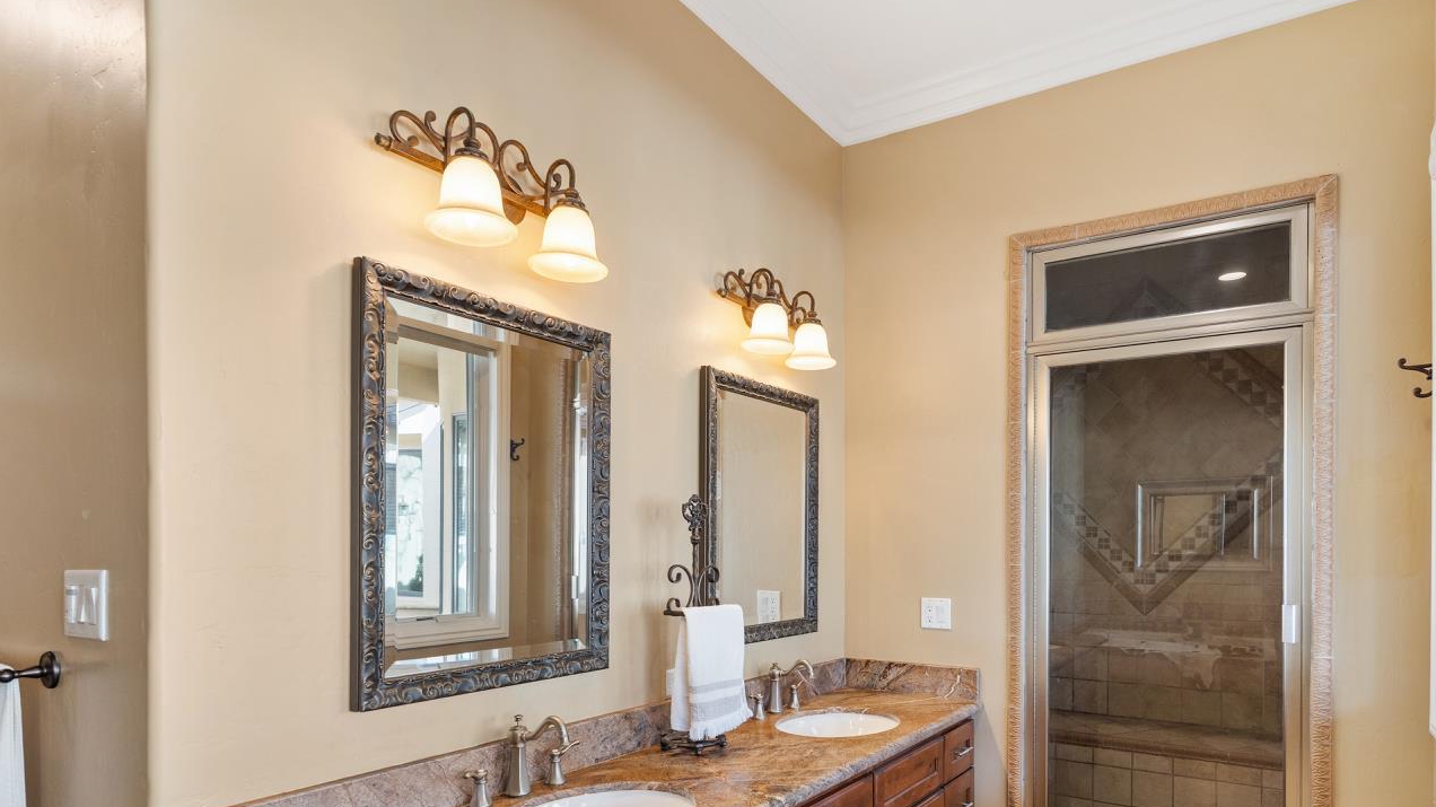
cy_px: 547
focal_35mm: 21
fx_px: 799
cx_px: 794
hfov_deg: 83.6
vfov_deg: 52.4
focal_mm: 17
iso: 400
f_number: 5.6
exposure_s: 1/3
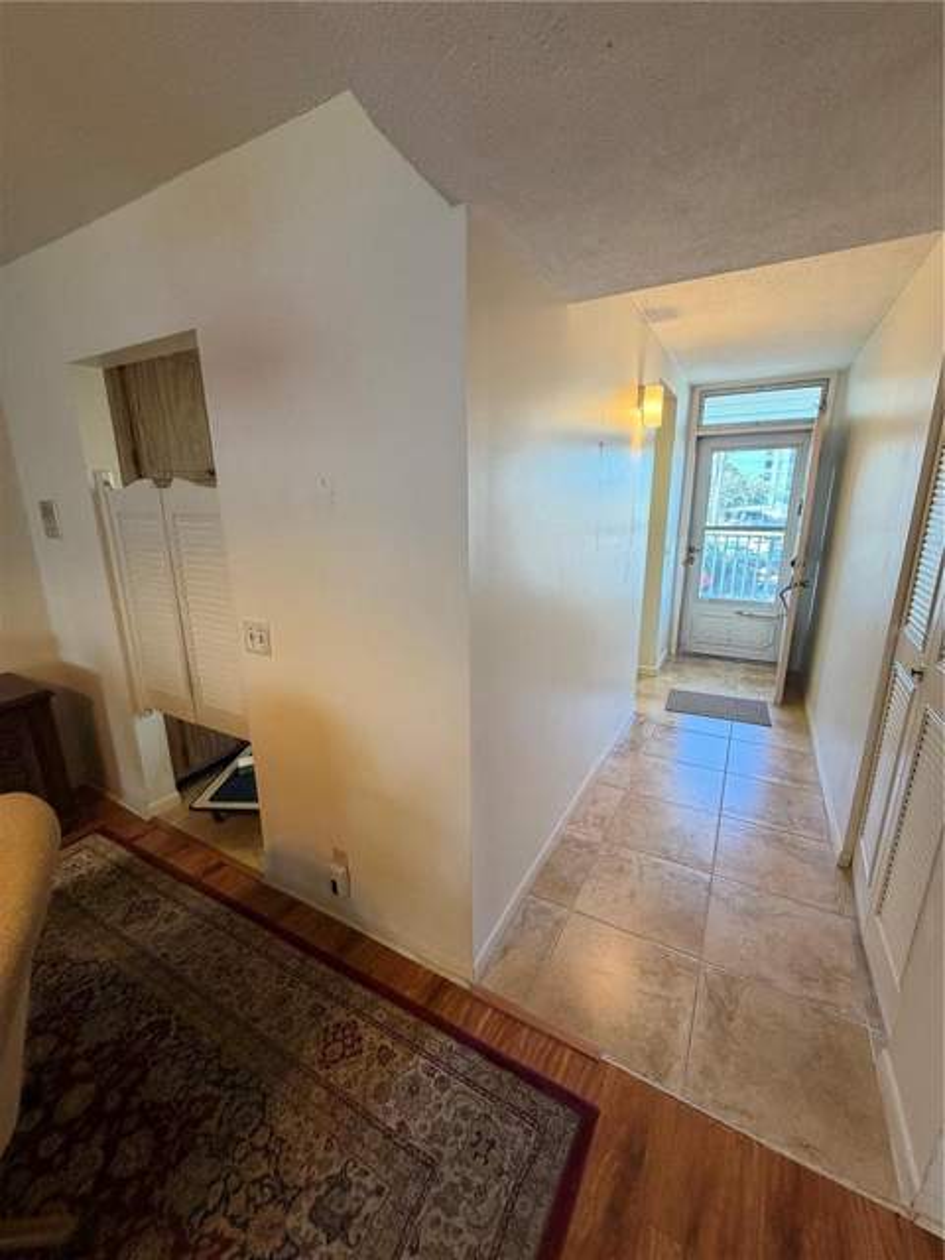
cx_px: 472
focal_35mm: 14
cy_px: 630
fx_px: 510
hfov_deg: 85.7
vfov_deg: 102.1
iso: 250
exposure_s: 1/60
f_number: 2.2
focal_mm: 2.22
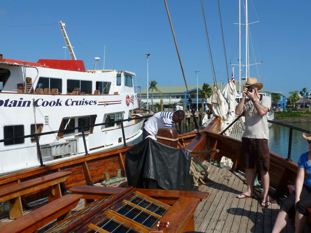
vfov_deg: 36.0
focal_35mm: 40
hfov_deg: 46.8
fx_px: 359
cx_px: 156
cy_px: 116
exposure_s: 1/500
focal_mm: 6.5
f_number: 5.6
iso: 80
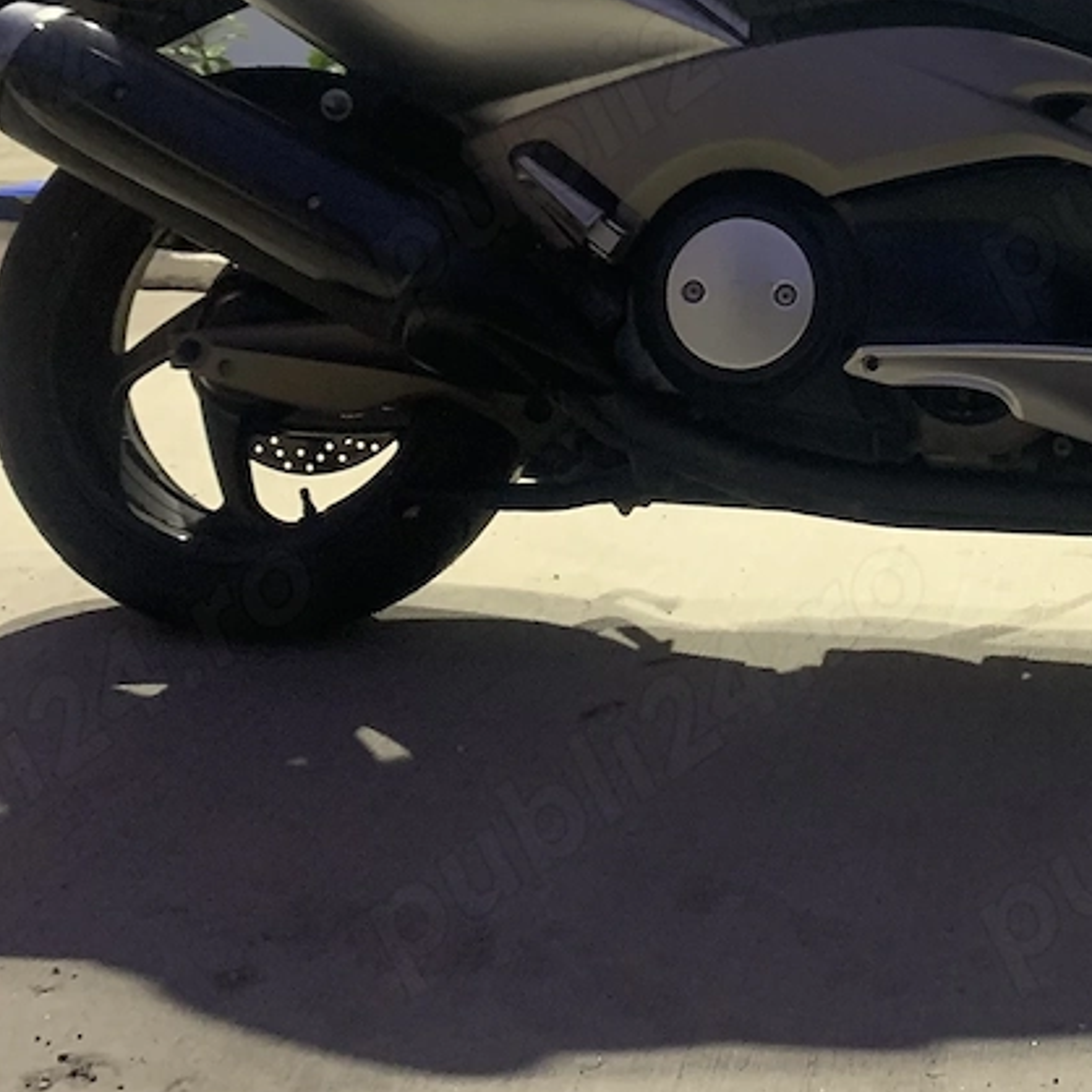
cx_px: 948
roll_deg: -1.4
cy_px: 136
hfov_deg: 30.0
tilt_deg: -6.1
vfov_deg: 29.9
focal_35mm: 55
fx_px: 1963
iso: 400
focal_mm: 4.25
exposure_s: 1/33
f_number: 1.8
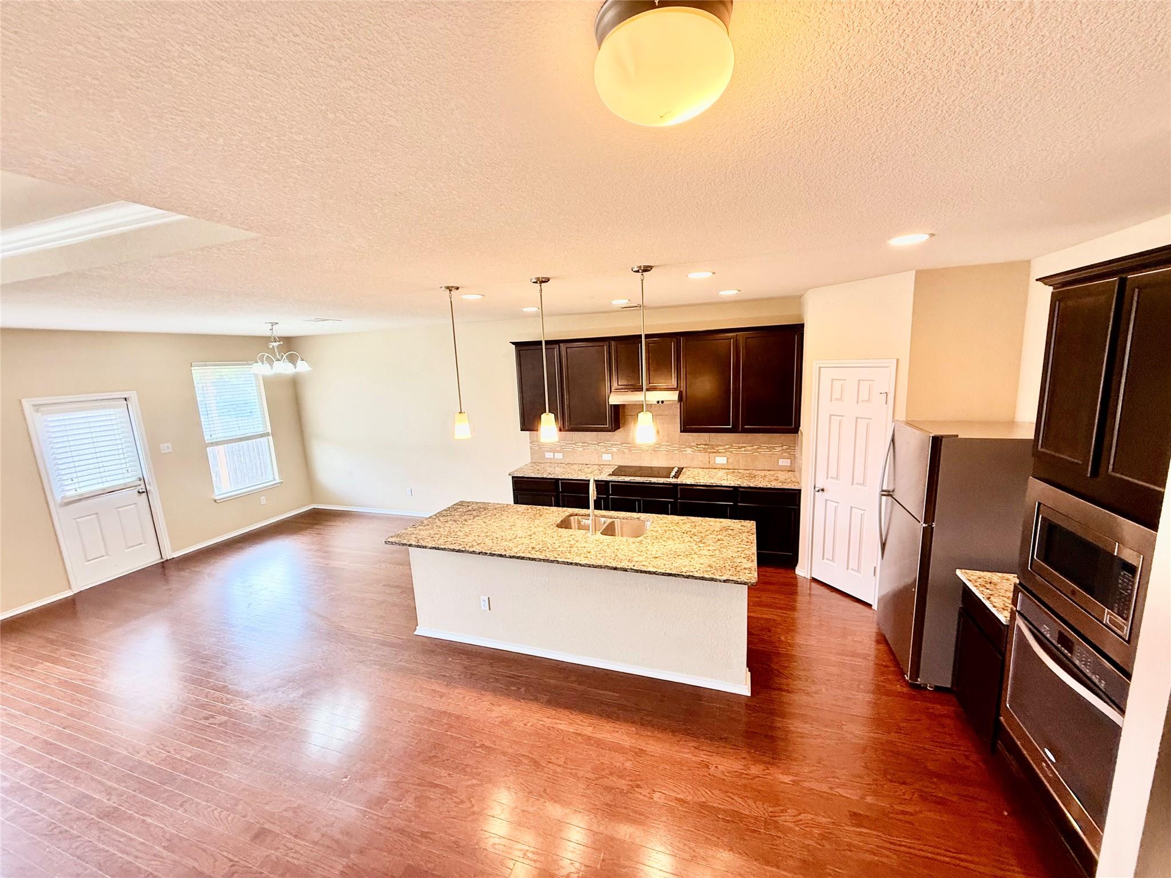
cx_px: 586
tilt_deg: -8.7
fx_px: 474
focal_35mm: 14
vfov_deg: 85.7
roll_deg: +2.3
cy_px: 439
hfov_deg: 102.1
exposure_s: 1/60
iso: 200
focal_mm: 2.22
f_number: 2.2
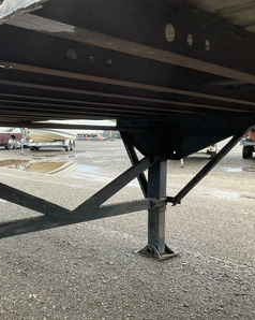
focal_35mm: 38
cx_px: 60
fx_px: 359
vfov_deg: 48.0
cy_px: 160
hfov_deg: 38.0
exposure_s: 1/122
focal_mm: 3
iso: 20
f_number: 1.8
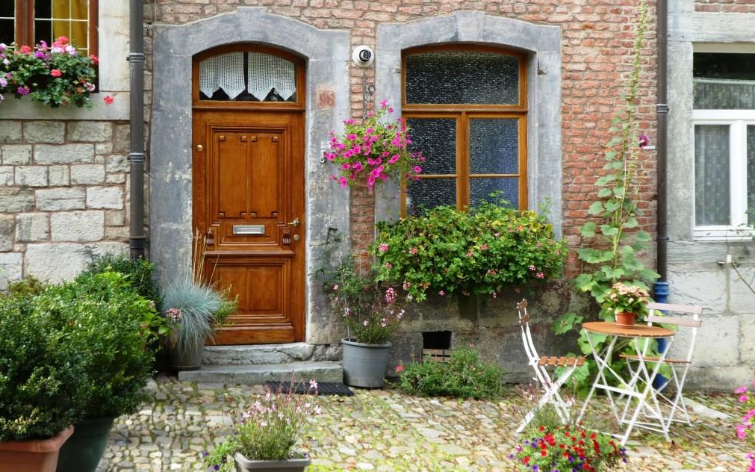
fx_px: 1193
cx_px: 379
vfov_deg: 22.3
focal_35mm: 58
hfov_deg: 35.1
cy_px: 187
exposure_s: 1/80
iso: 80
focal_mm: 9.6
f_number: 4.1
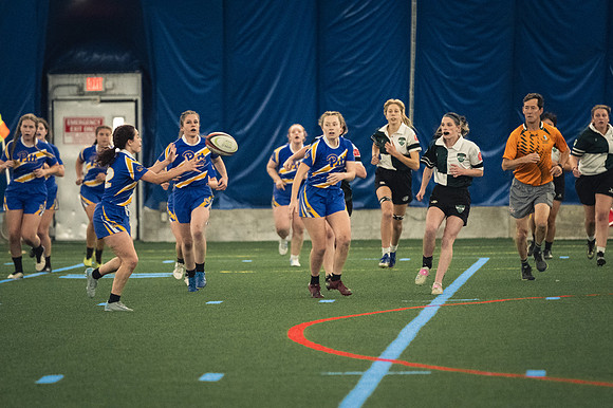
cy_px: 204
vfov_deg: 4.6
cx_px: 306
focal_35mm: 300
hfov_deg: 6.9
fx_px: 5105
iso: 10000
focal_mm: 200
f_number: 2.8
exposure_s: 1/500
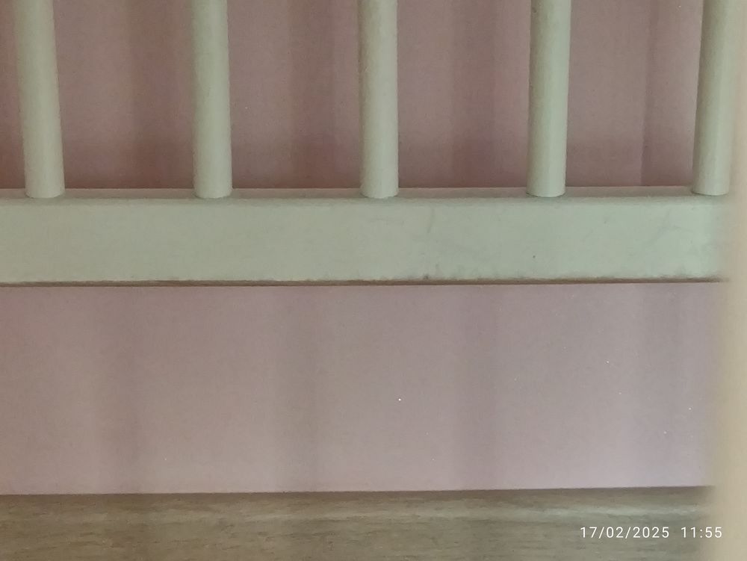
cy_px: 280
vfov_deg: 18.9
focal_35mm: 78
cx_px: 374
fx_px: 1684
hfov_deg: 25.0
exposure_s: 1/25
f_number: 1.79
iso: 640
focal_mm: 4.71
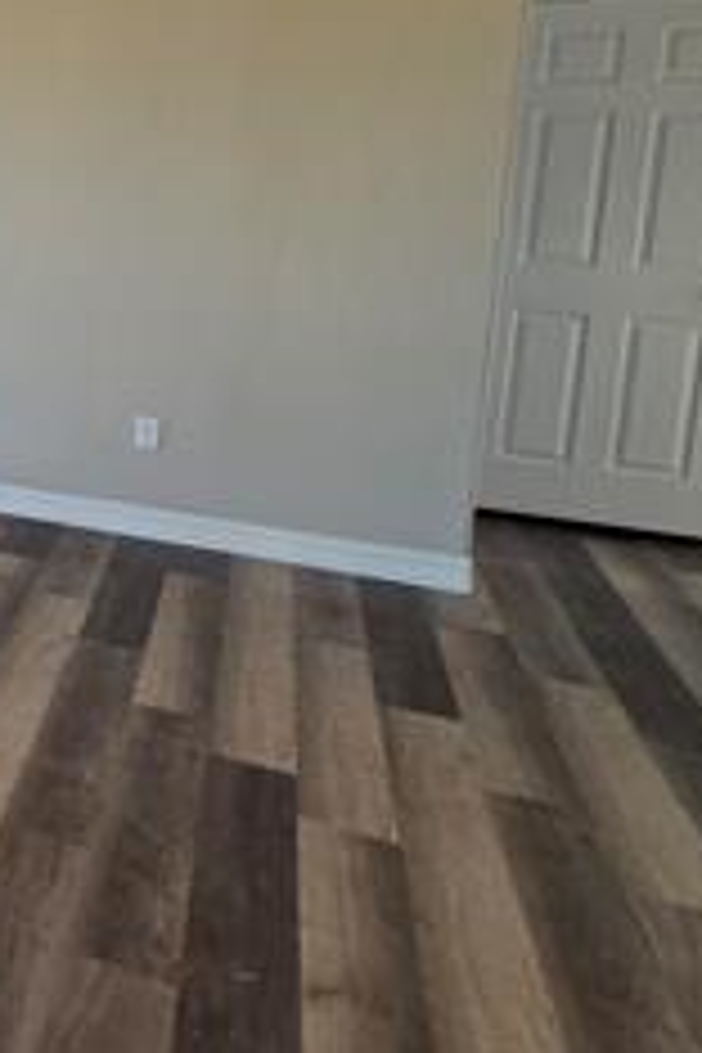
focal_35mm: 37
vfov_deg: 49.9
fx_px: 1082
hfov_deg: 22.0
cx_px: -562
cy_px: 272
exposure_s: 1/60
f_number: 2.2
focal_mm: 2.2
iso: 160
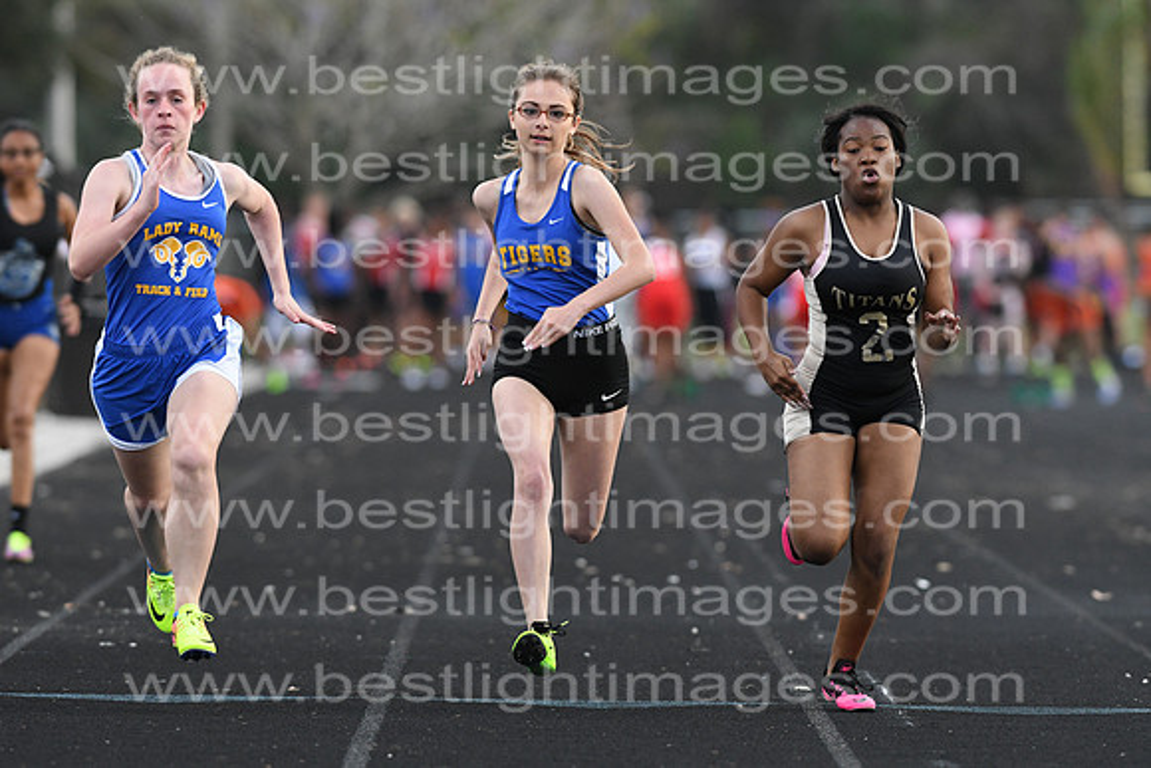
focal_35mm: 450
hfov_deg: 4.6
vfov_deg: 3.1
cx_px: 576
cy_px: 384
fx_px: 14390
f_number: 4
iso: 1600
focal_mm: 300
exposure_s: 1/1600
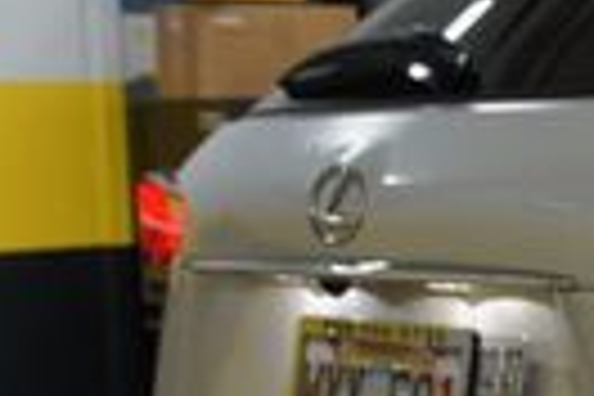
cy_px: 477
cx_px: 1170
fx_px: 2161
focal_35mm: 131
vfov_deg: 10.3
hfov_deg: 13.5
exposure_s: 1/40
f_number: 4
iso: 200
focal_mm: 18
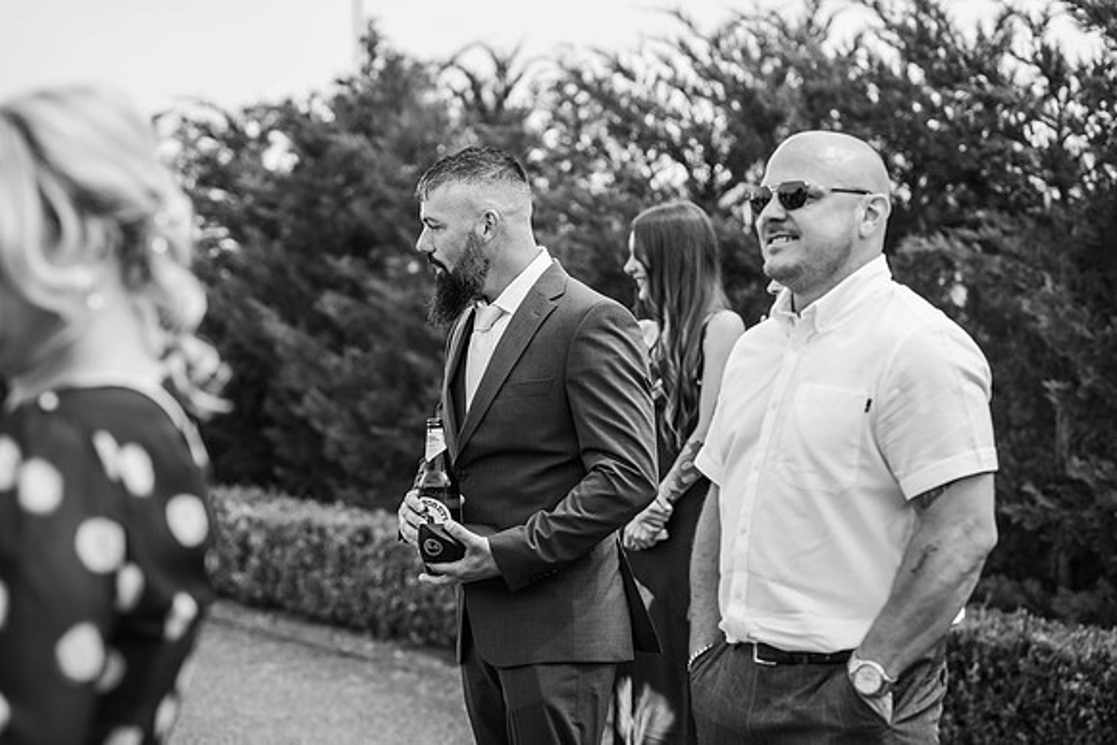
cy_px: 372
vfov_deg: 16.1
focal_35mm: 85
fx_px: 2638
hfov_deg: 23.9
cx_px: 558
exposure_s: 1/3200
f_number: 3.2
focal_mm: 85
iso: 400
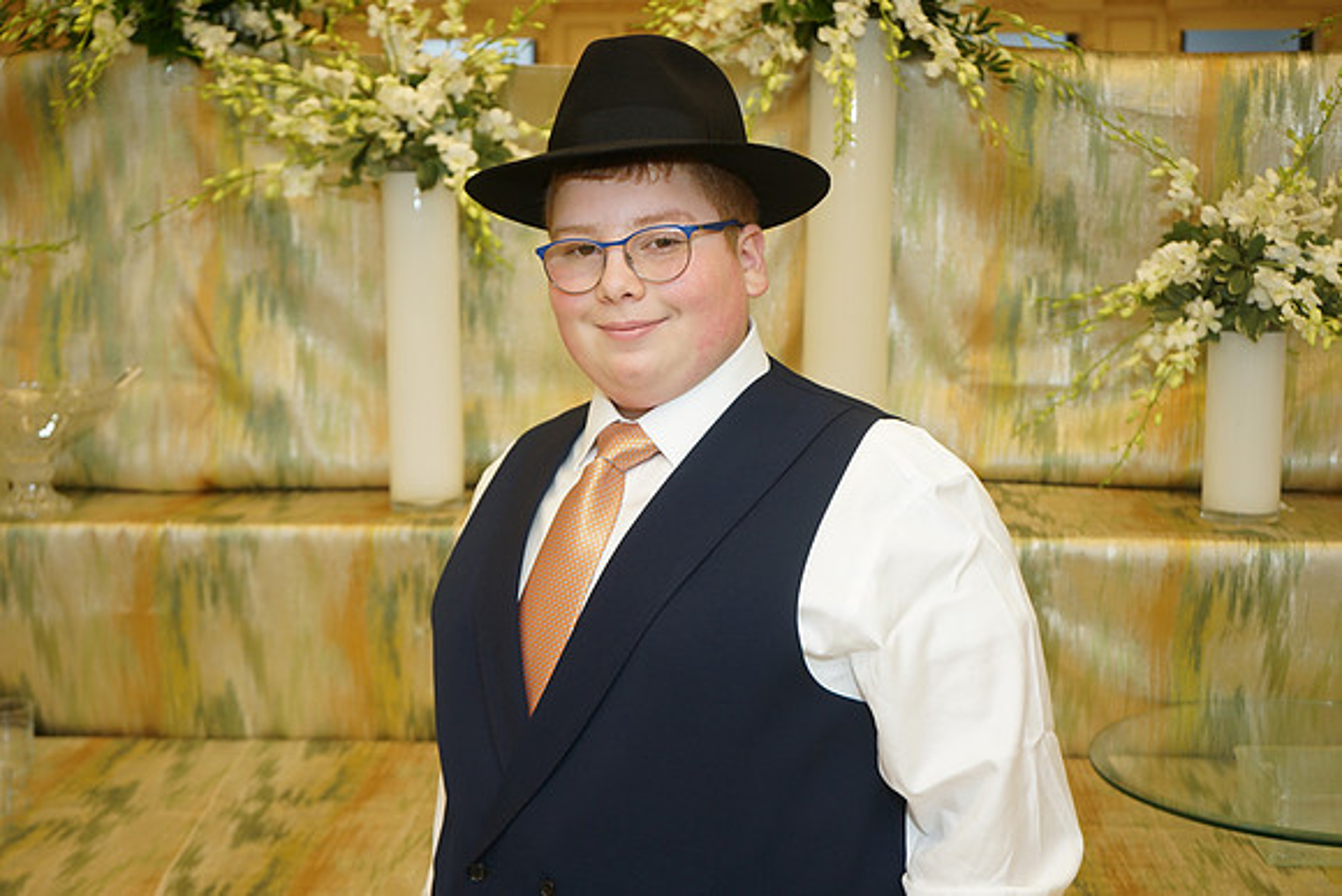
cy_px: 448
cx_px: 671
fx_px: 1715
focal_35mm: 46
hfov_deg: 42.7
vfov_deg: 29.3
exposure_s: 1/100
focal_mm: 46
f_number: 5
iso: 400
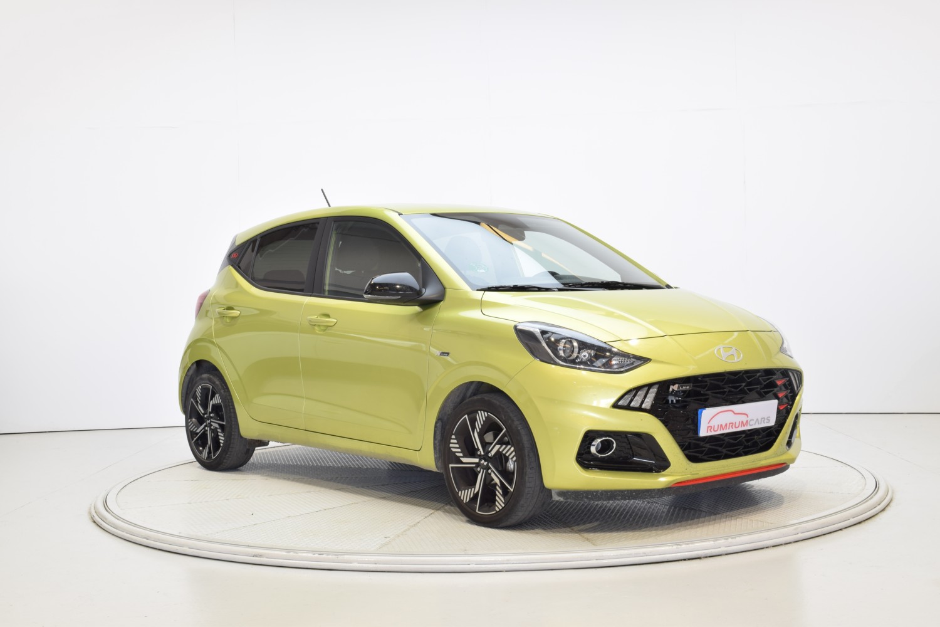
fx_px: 1214
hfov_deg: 42.3
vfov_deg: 28.9
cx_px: 470
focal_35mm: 46
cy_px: 314
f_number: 14
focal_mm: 31
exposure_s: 1/2.5
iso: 100
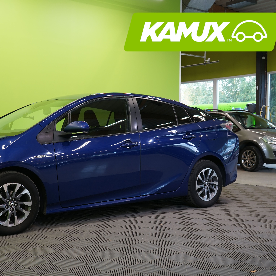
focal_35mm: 46
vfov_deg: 36.8
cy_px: 149
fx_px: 415
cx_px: 68
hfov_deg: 35.9
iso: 400
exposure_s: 1/25
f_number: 5.6
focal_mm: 33
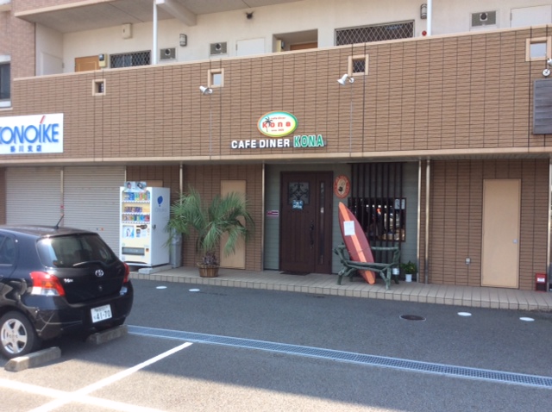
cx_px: 276
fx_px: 525
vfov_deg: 42.8
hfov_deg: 55.4
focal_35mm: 33
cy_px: 206
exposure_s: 1/316
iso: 32
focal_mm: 3.3
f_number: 2.4
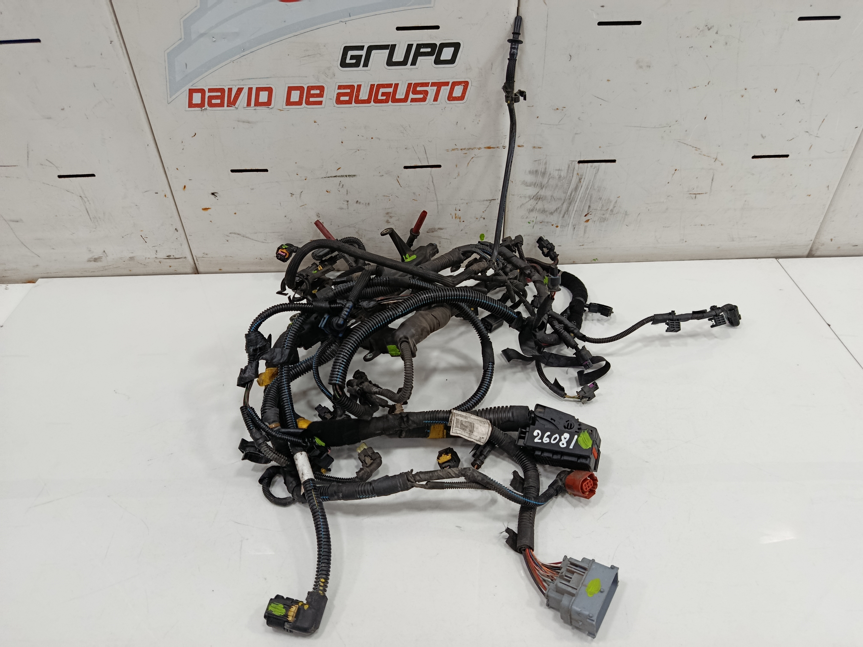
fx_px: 598
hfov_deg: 71.6
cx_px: 432
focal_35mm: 24
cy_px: 324
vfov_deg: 56.8
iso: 980
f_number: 1.7
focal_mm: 5.24
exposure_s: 1/100
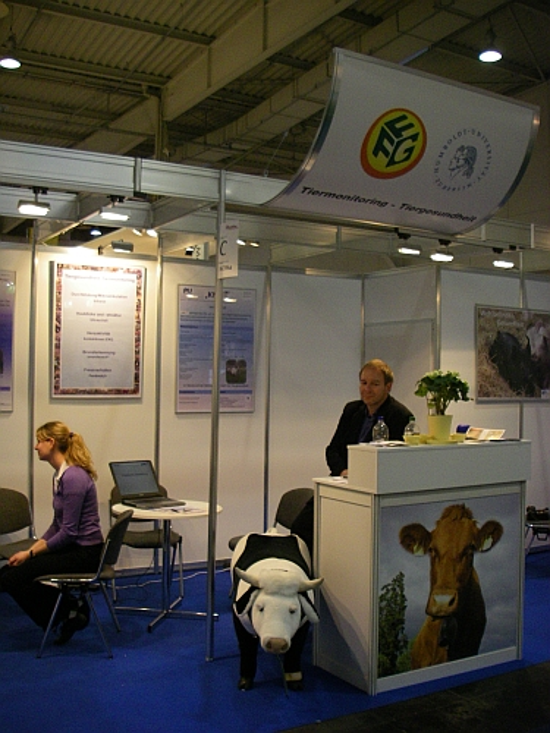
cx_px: 275
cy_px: 366
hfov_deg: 37.7
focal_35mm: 38
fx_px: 805
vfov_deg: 49.0
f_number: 3.3
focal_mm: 6.3
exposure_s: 1/50
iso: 250
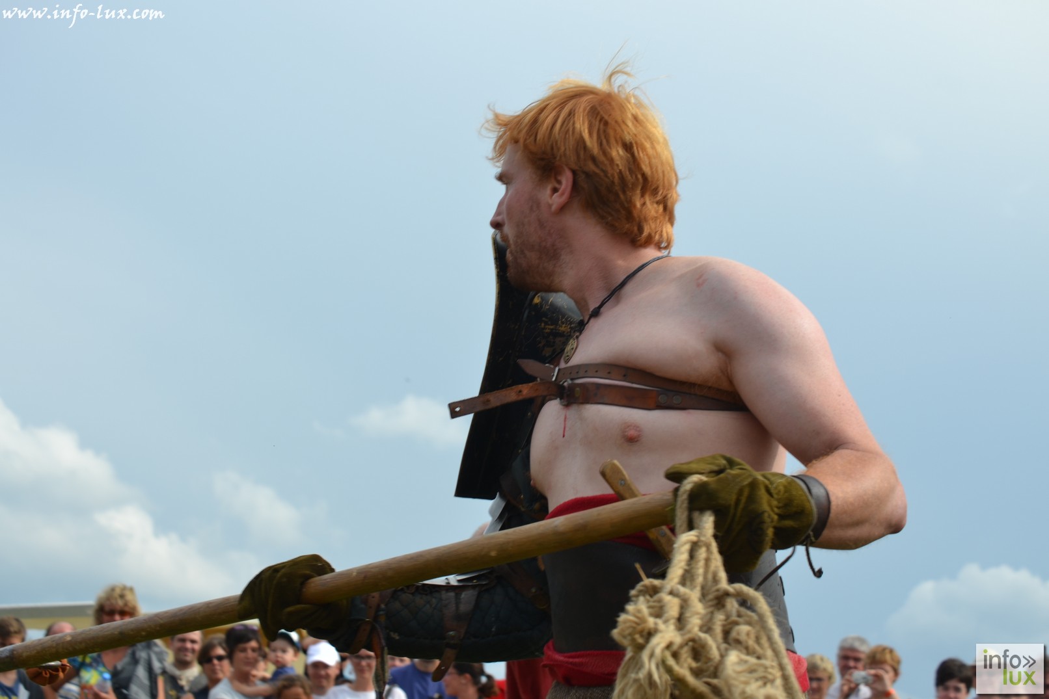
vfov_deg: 16.6
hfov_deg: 24.6
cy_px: 350
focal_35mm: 82
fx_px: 2404
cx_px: 524
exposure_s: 1/250
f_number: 8
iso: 100
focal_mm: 55
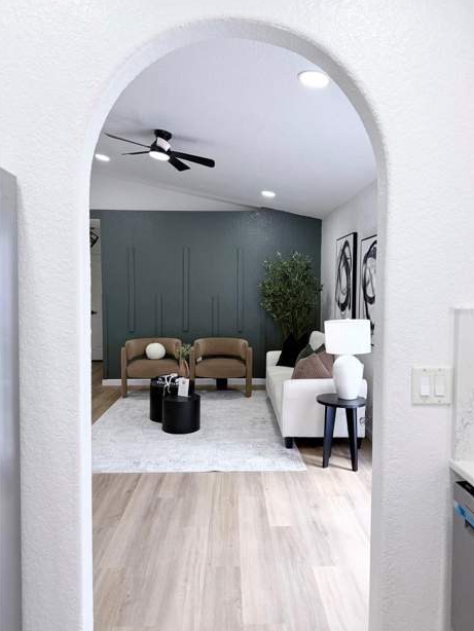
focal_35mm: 25
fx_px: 456
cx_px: 241
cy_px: 310
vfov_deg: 69.4
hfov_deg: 54.9
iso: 80
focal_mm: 6.76
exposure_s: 1/121
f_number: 1.78
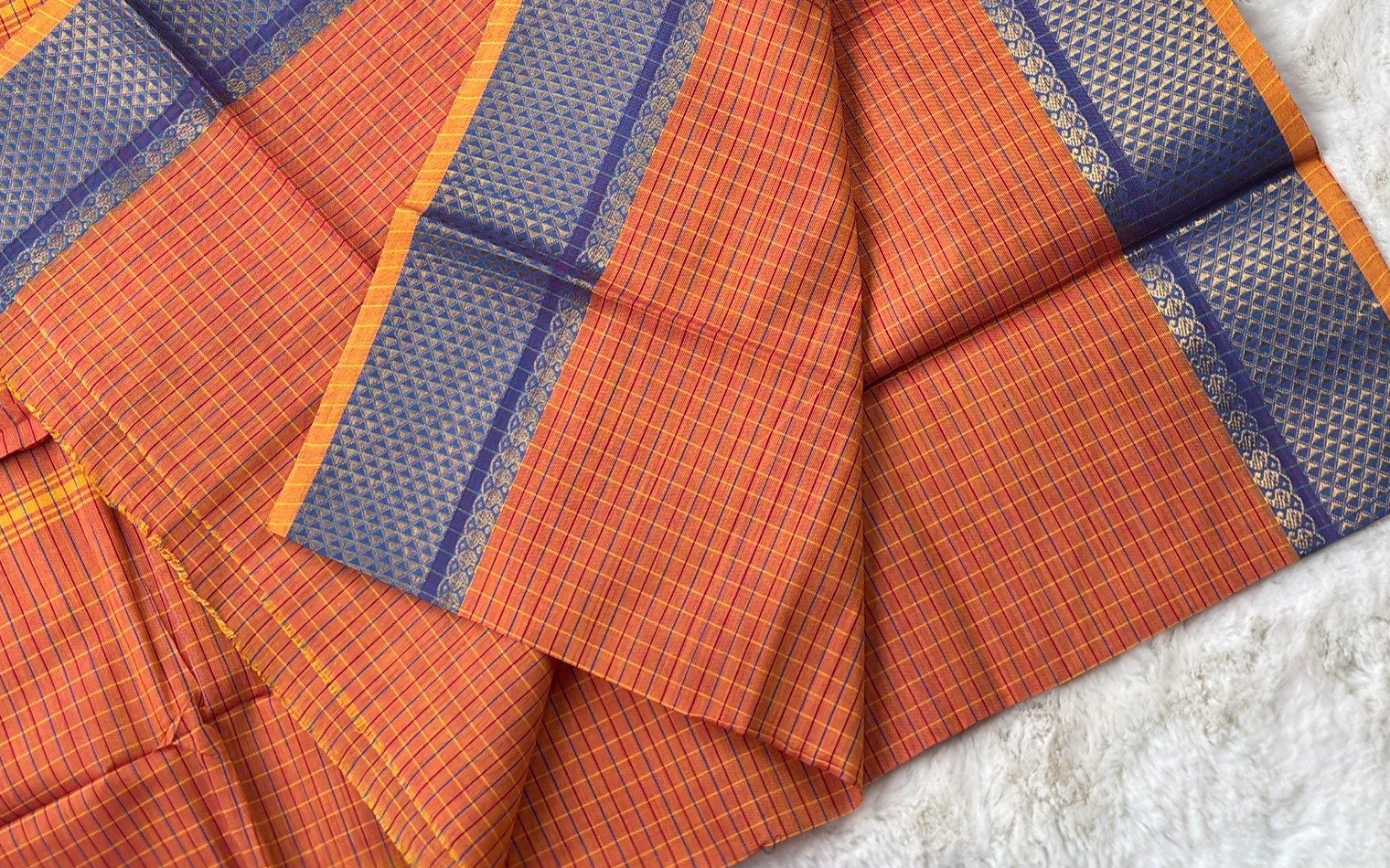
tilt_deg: -74.1
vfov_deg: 18.1
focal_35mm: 70
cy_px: -2
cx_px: 697
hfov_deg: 29.4
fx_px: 2652
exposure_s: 1/151
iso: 40
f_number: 1.6
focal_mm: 5.96
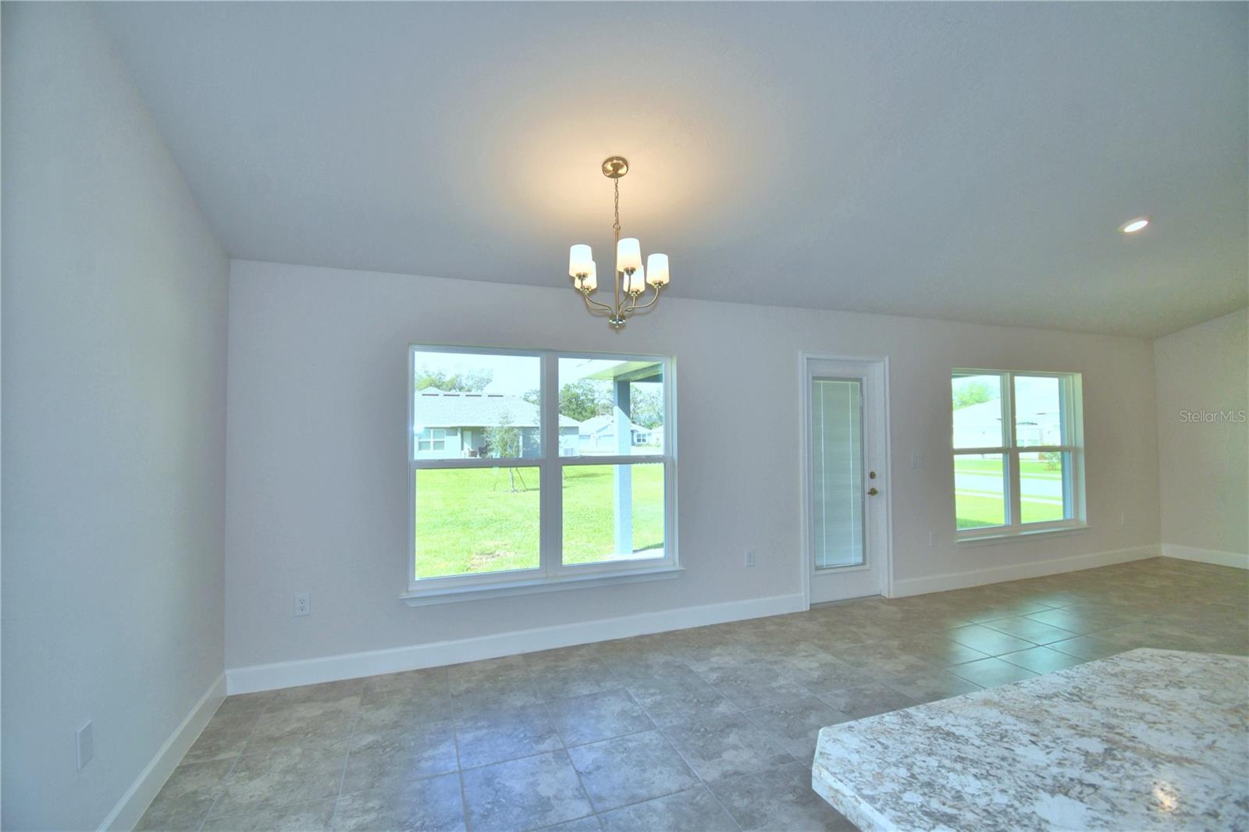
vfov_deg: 77.3
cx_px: 624
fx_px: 520
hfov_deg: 100.4
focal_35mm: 15
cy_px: 416
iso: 100
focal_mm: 10
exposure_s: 1/125
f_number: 4.5
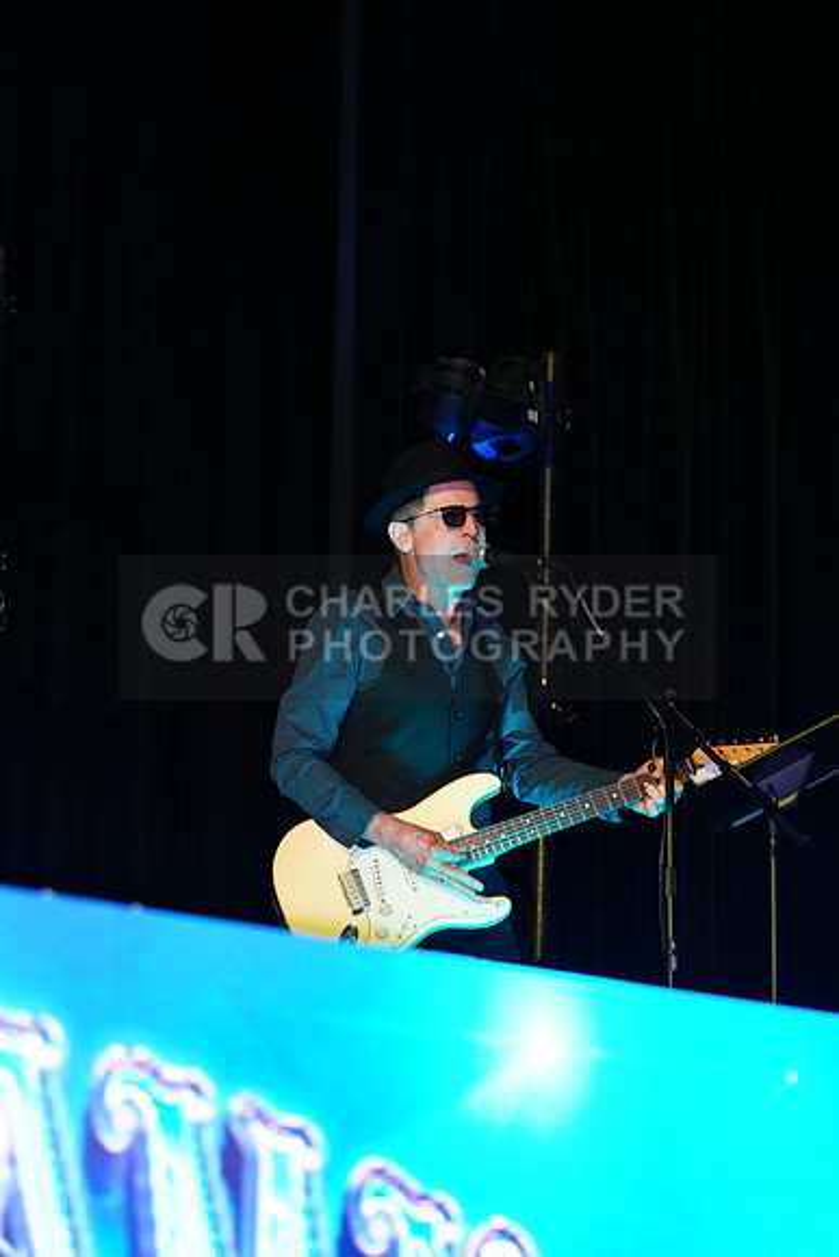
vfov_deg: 19.5
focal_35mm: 105
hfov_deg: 13.0
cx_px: 420
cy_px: 628
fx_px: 3668
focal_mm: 105
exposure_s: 1/250
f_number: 4
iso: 1600
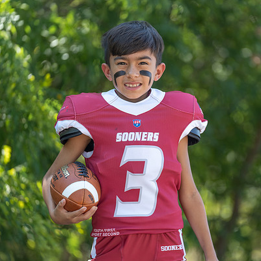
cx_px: 153
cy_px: 130
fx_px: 1698
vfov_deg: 8.8
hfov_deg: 8.8
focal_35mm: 199
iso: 100
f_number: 2.8
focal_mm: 151
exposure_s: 1/320
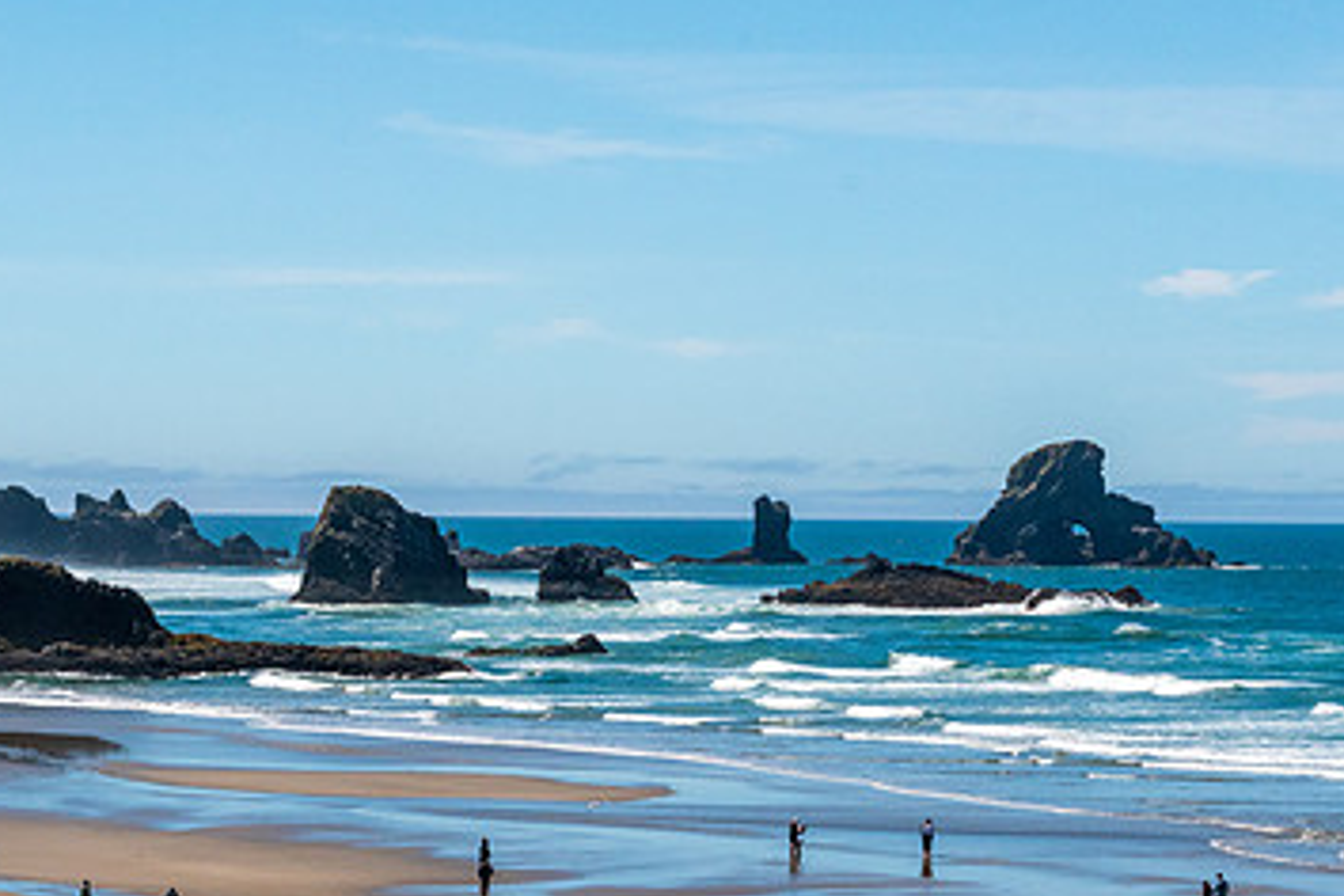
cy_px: 545
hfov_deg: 15.2
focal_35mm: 135
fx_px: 5040
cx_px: 562
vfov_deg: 10.2
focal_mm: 55
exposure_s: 1/2500
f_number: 11
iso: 560
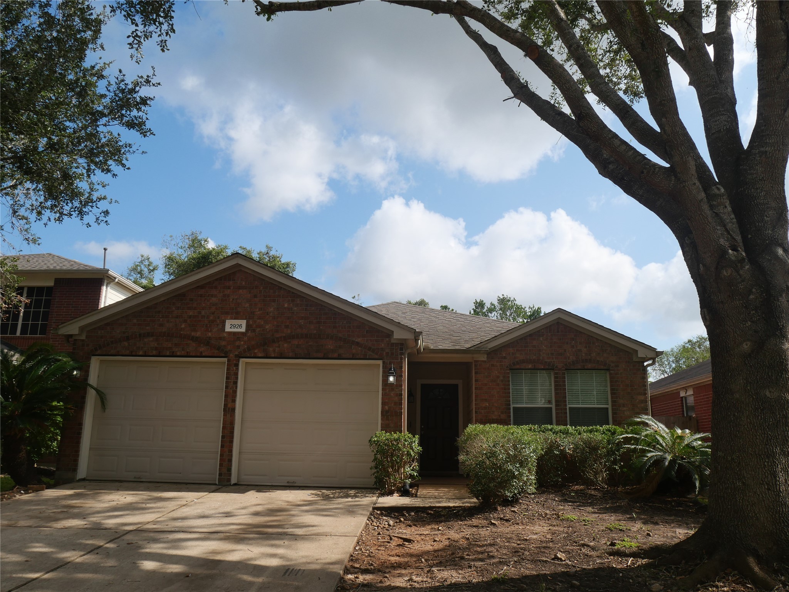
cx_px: 394
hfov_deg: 67.3
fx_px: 593
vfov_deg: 53.1
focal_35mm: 26
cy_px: 296
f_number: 9
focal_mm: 13
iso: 200
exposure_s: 1/400
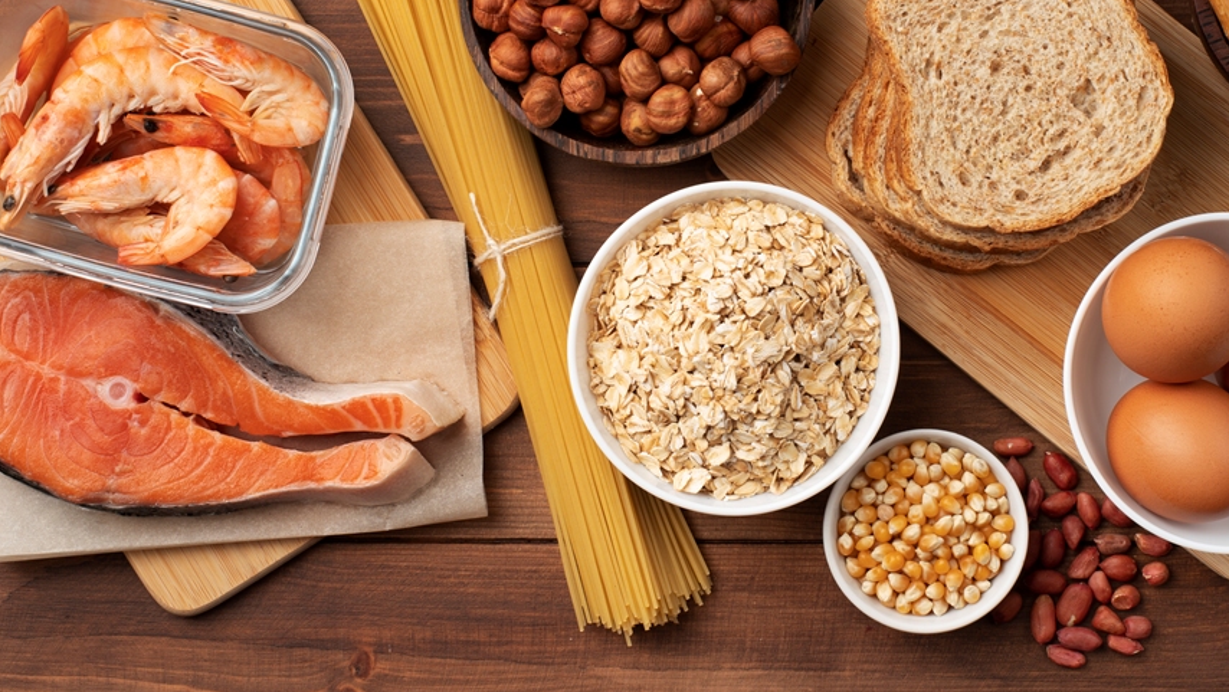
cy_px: 268
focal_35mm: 79
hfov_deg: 26.8
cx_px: 743
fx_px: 2575
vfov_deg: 15.3
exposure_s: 1/100
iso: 100
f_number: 6.3
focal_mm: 50
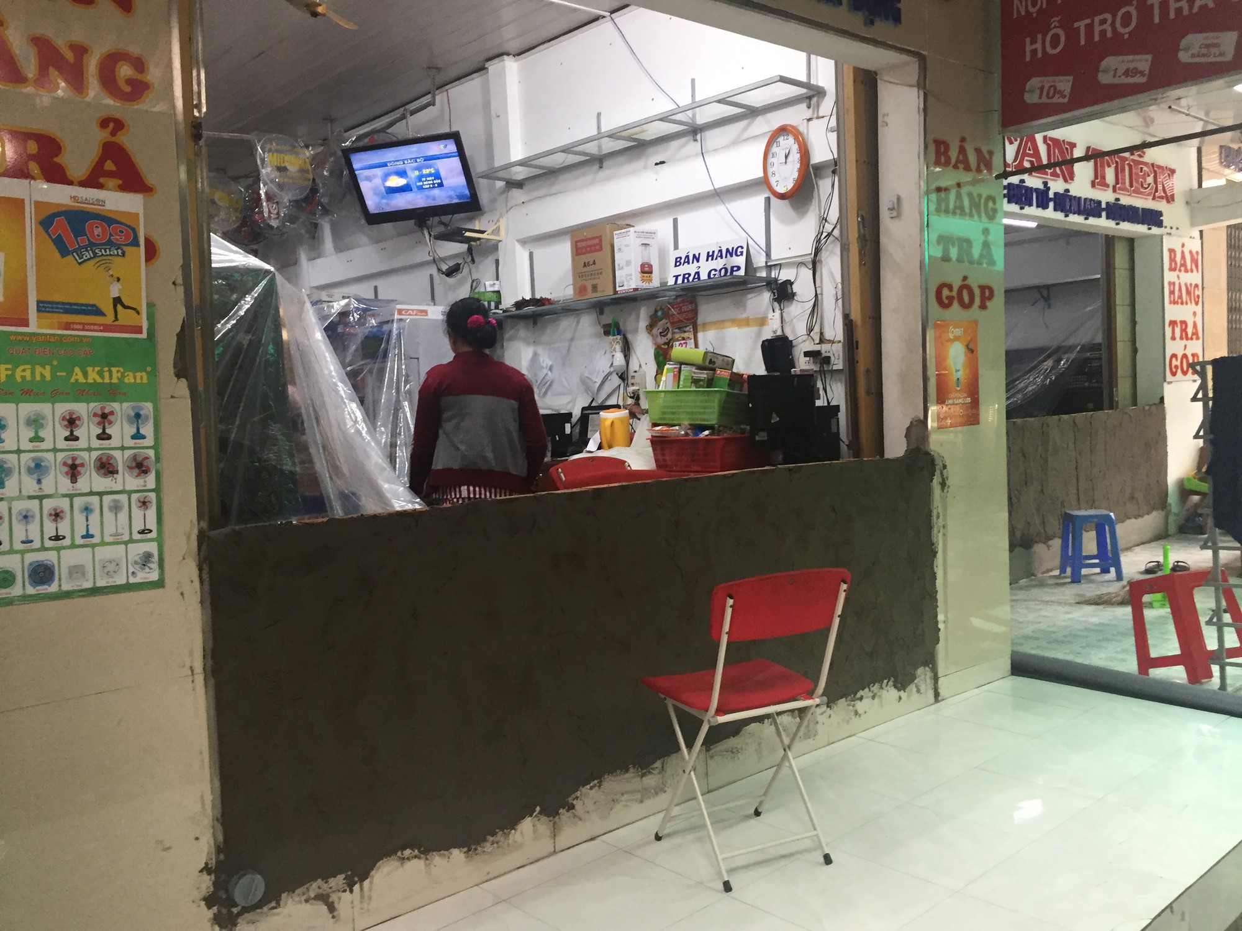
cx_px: 621
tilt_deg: -2.9
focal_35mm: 29
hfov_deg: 61.7
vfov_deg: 48.2
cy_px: 466
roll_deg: +0.0
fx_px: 1041
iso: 80
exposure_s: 1/33
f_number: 2.2
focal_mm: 4.15
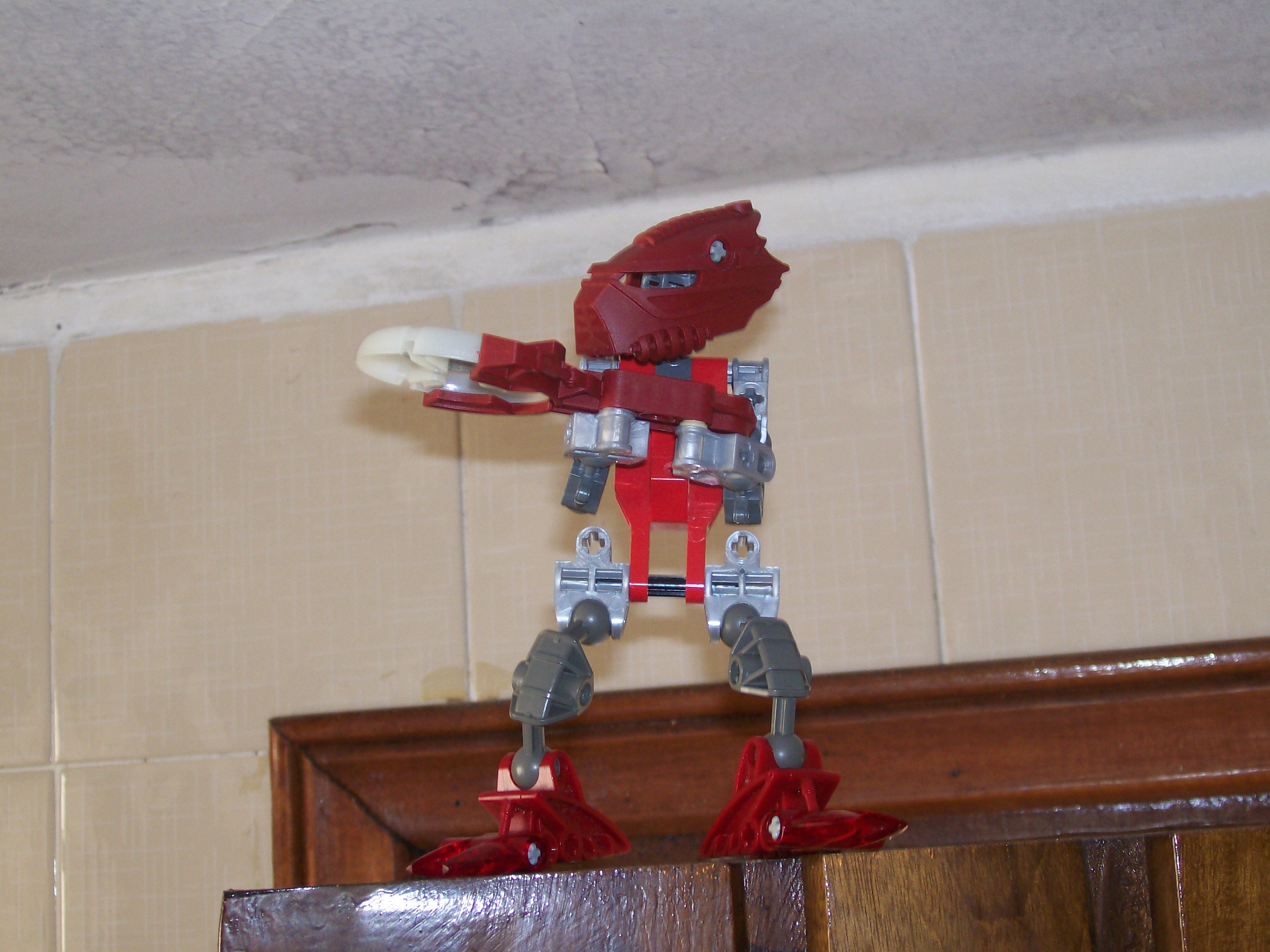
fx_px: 2055
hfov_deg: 34.3
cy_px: 476
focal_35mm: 56
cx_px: 635
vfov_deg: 26.1
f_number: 3.4
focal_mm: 9.4
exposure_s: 1/83.6
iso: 80
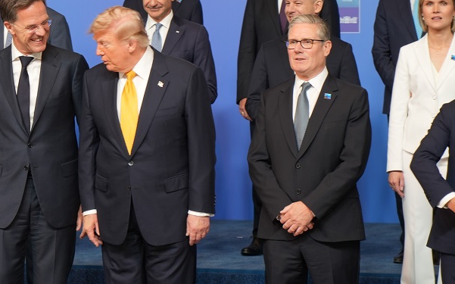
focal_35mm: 152
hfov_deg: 13.7
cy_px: 128
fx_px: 1884
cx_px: 82
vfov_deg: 8.6
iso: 250
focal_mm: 70
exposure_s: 1/80
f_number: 4
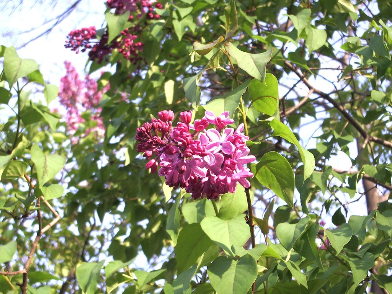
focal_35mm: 74
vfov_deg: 19.9
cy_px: 147
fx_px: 838
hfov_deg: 26.3
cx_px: 196
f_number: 3.9
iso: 100
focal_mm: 12.2
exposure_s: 1/160
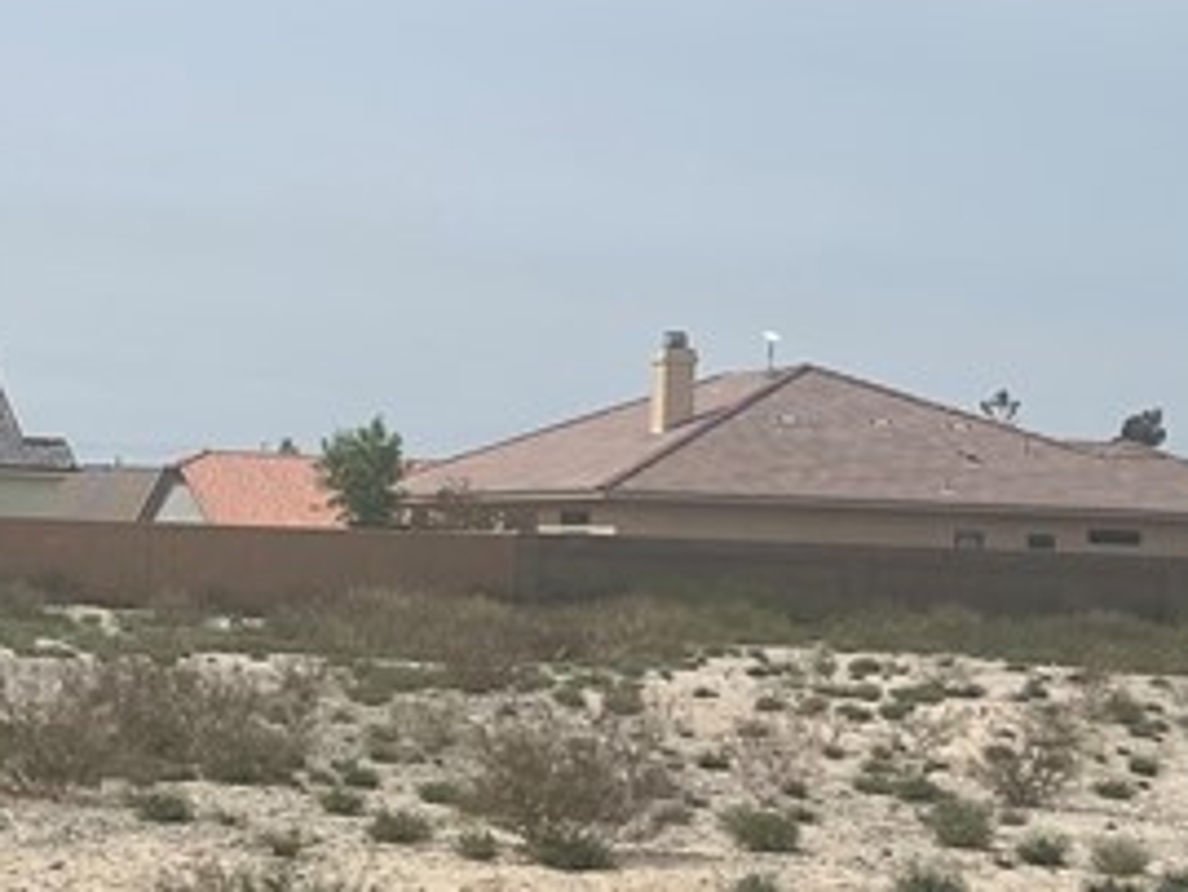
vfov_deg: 14.9
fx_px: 3399
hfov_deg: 19.5
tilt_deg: -0.2
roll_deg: -3.2
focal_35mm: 99
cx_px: 115
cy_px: 574
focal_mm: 5.7
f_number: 1.5
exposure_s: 1/11364
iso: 50
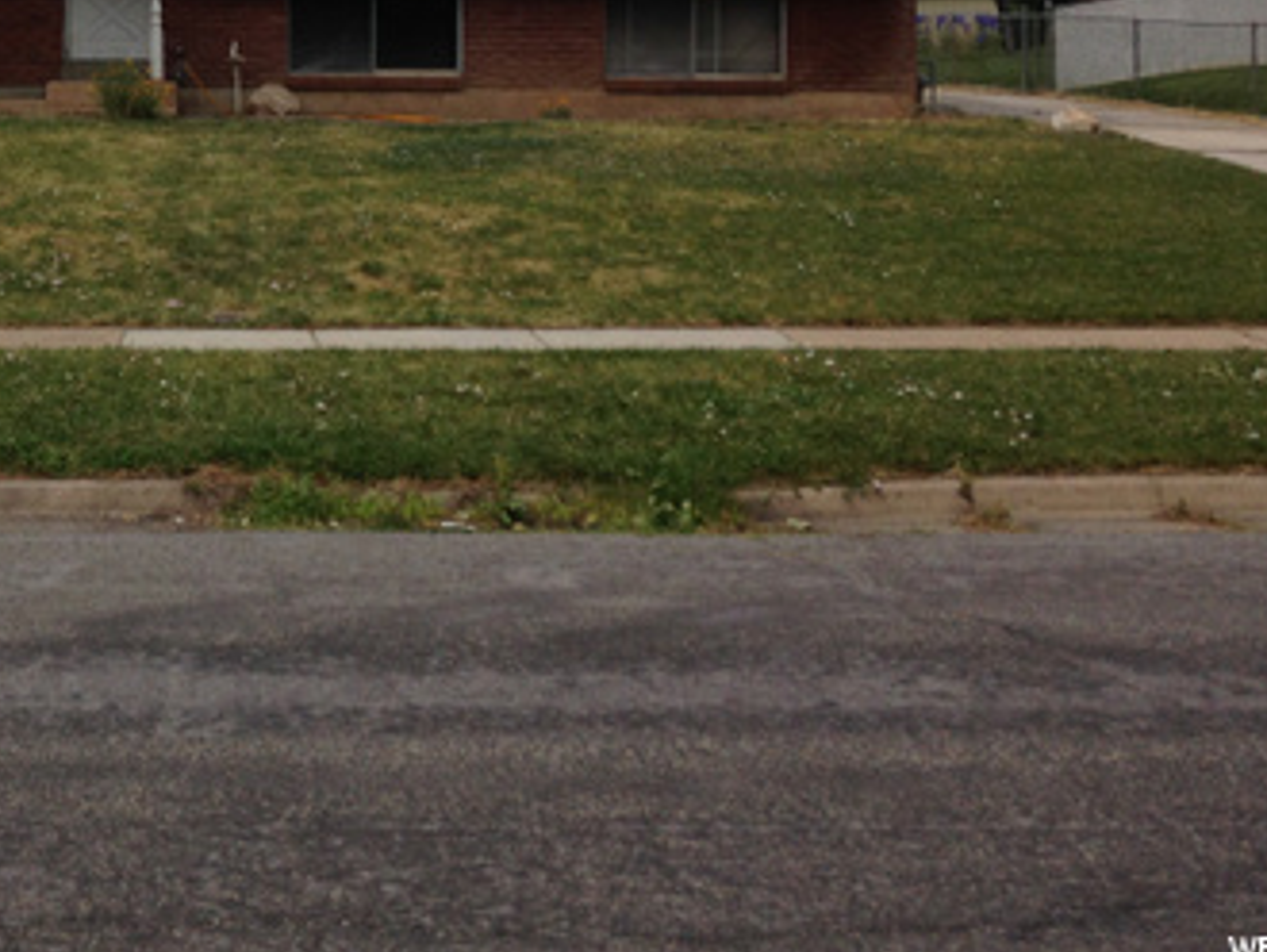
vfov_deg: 22.2
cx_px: 123
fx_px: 2344
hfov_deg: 29.0
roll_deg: +0.3
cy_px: 42
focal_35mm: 64
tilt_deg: +1.3
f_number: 2.4
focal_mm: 4.12
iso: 50
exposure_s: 1/2169
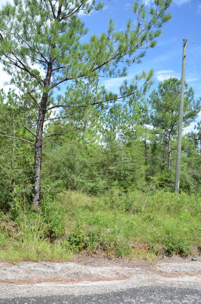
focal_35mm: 27
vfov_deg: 67.5
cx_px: 100
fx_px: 227
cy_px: 152
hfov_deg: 47.7
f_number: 8
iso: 140
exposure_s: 1/250
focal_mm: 18
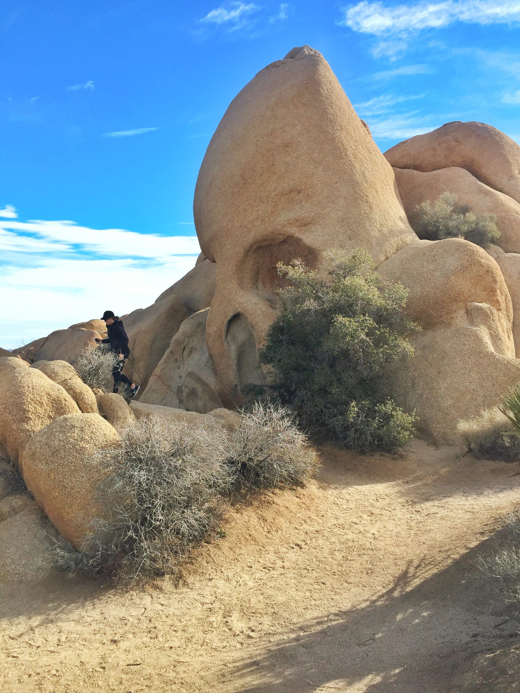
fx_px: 581
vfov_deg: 61.7
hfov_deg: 48.2
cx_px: 260
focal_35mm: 29
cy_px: 346
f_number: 2.2
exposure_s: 1/1276
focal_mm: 4.15
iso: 32
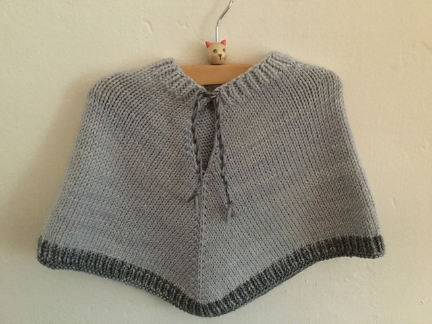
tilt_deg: -21.7
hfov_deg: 58.4
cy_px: 162
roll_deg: +0.0
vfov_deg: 45.4
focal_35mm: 31
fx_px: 387
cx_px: 216
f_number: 2.4
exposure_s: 1/15
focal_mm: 3.3
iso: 640
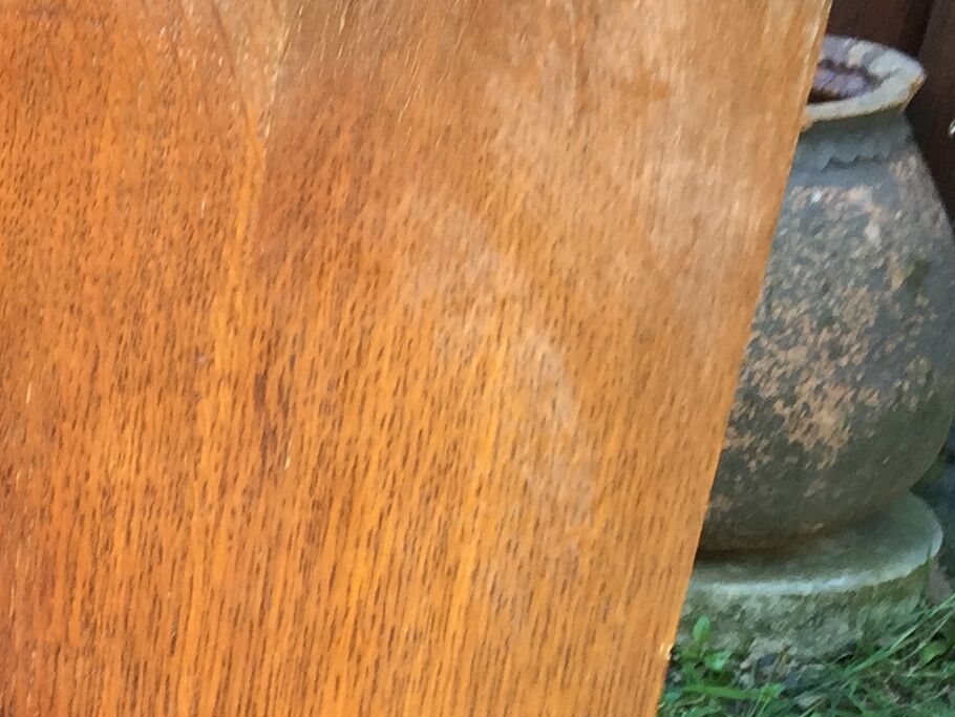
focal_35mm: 104
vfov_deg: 13.8
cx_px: -487
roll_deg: -1.4
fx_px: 2870
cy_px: 882
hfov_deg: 17.0
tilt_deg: -32.4
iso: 40
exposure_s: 1/50
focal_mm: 4.15
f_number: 2.2
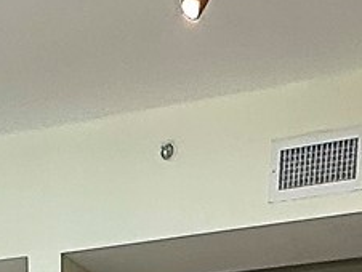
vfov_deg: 9.6
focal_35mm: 99
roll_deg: +1.1
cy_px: 915
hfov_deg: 19.4
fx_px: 1036
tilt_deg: -19.1
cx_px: 32
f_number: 2.2
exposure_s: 1/143
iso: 40
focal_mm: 2.22
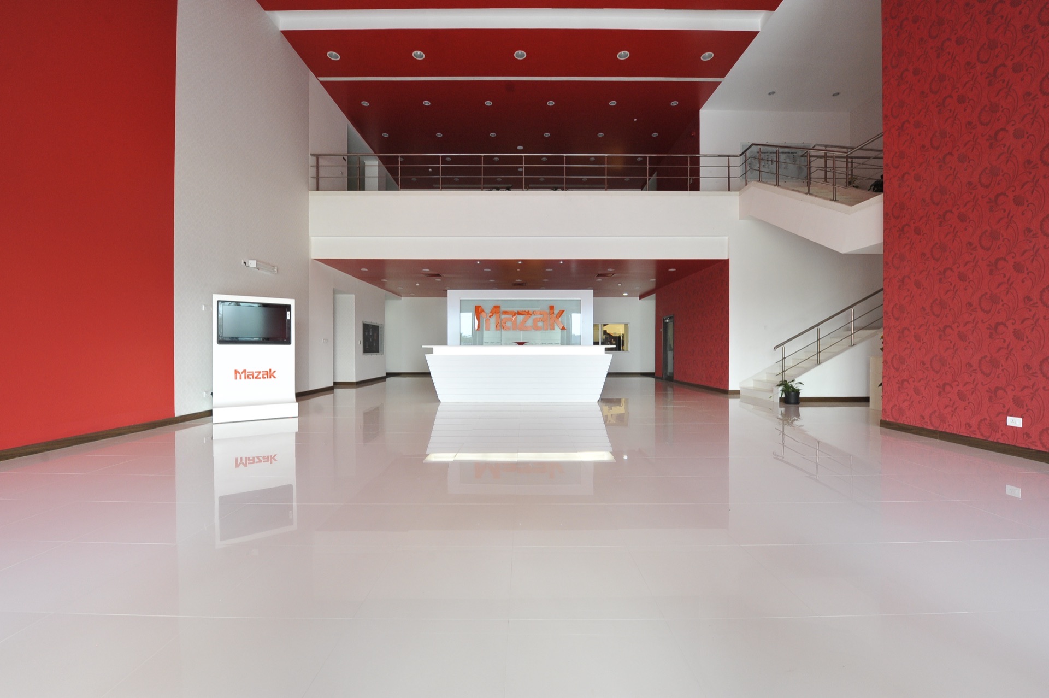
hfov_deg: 104.3
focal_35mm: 14
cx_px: 524
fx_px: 408
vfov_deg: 81.1
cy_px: 349
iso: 1600
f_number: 8
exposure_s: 1/50
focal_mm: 14
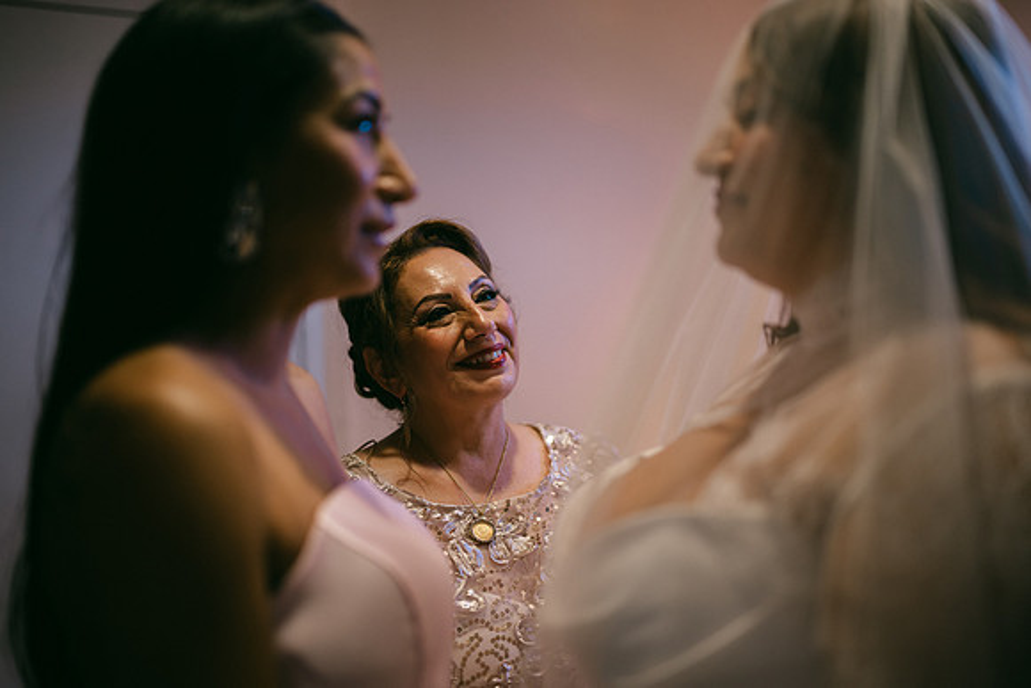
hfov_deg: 54.4
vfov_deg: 37.9
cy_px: 344
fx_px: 1003
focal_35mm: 35
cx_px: 516
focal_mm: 35
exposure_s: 1/500
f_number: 1.2
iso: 320
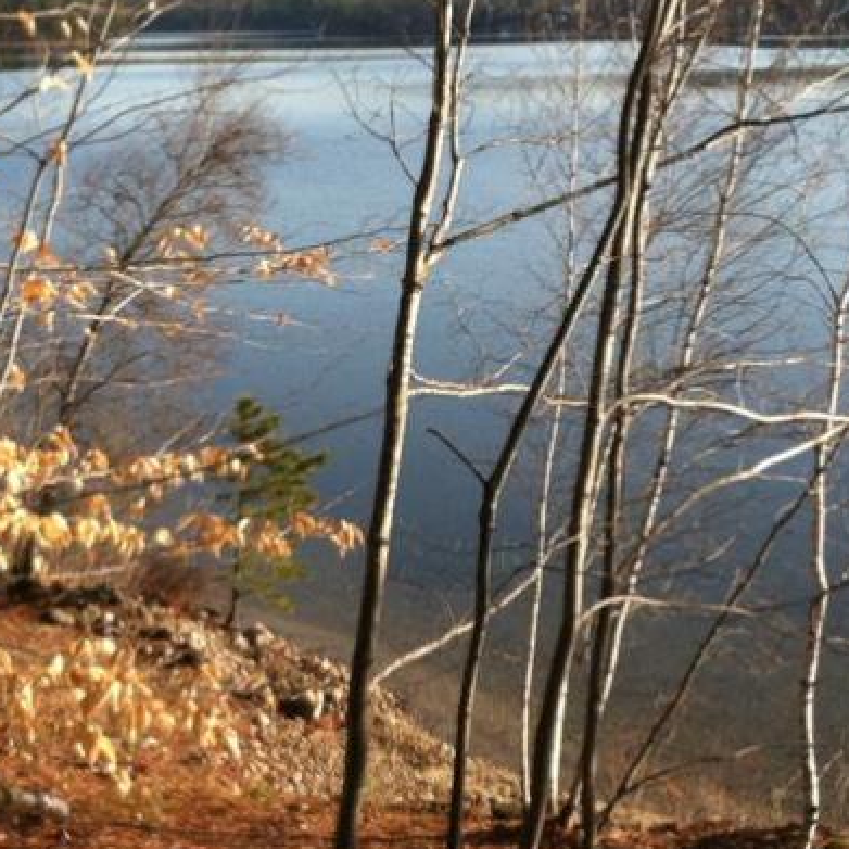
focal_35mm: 81
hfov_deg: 21.4
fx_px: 2248
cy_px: 569
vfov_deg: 21.3
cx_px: 423
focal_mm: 3.85
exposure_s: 1/566
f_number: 2.8
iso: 80
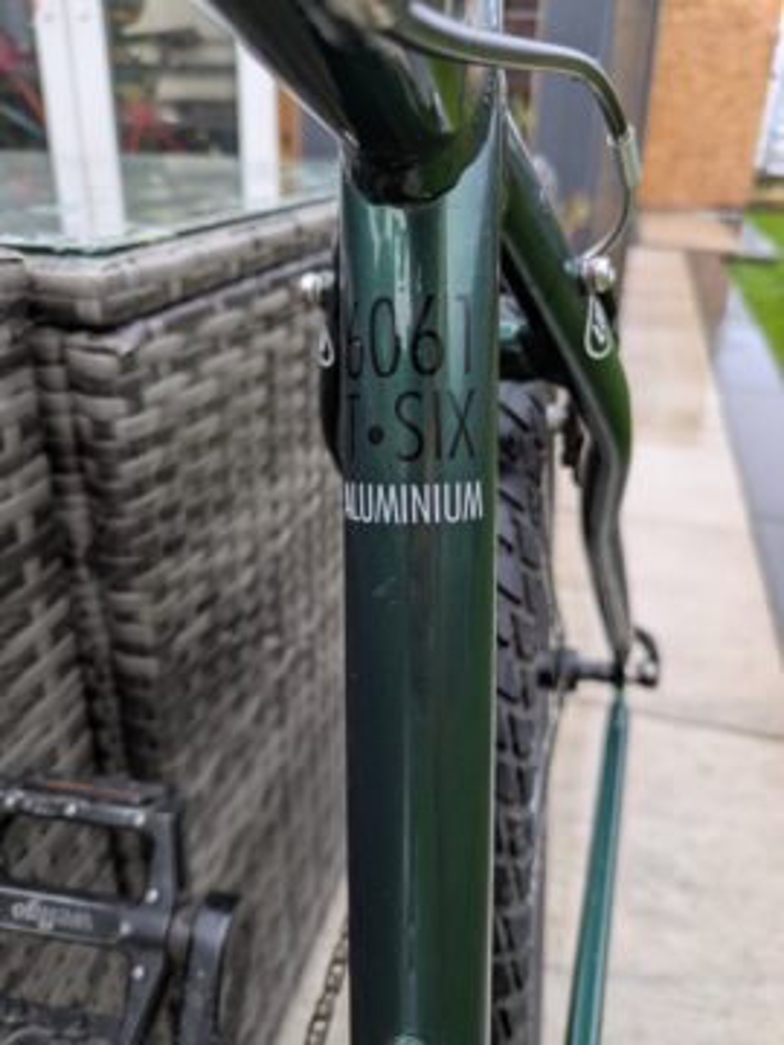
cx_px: 392
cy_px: 522
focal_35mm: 25
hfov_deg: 54.9
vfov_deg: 69.4
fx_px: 755
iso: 108
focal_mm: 5.43
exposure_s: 1/100
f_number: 1.89
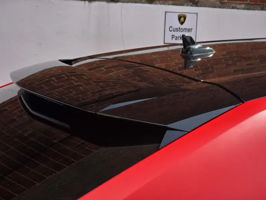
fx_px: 538
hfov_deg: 27.8
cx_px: 133
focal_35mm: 70
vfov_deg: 21.0
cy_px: 101
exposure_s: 1/1775
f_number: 2.4
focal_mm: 7.9
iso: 50
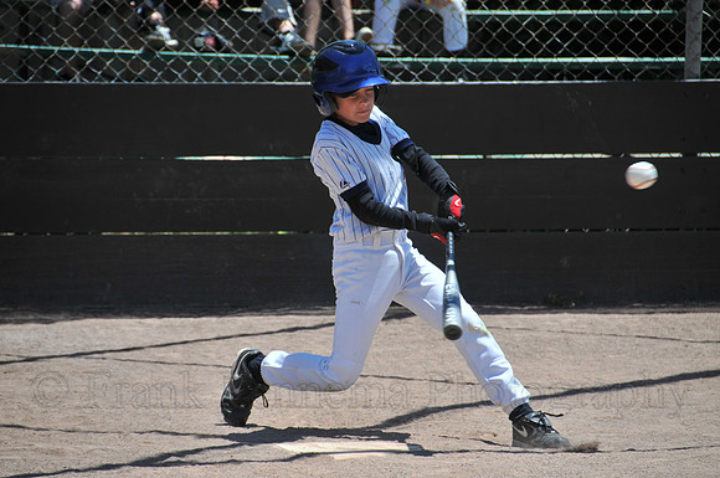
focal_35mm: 300
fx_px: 5992
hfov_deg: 6.9
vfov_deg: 4.6
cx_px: 360
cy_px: 239
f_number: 5.6
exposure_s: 1/1000
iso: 200
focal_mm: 200
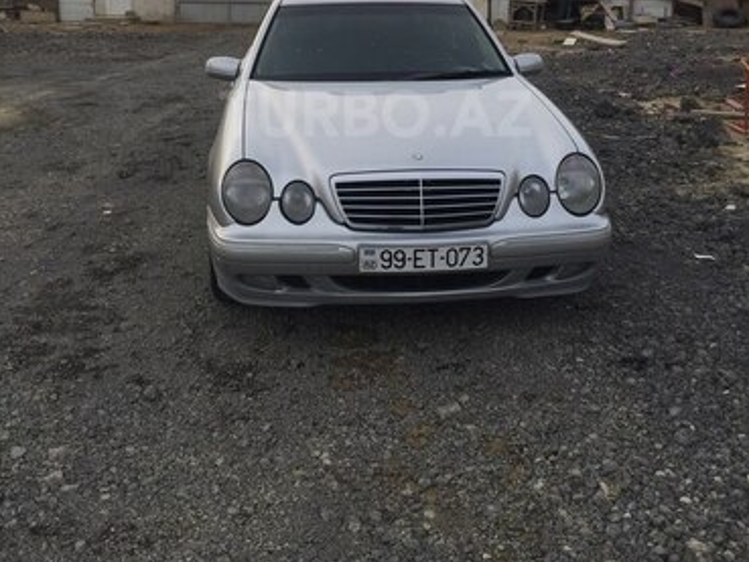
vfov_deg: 35.7
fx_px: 844
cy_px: 114
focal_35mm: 39
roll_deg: +1.3
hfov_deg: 47.8
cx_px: 376
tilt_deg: -8.7
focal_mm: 4.15
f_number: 2.2
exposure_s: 1/455
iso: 32
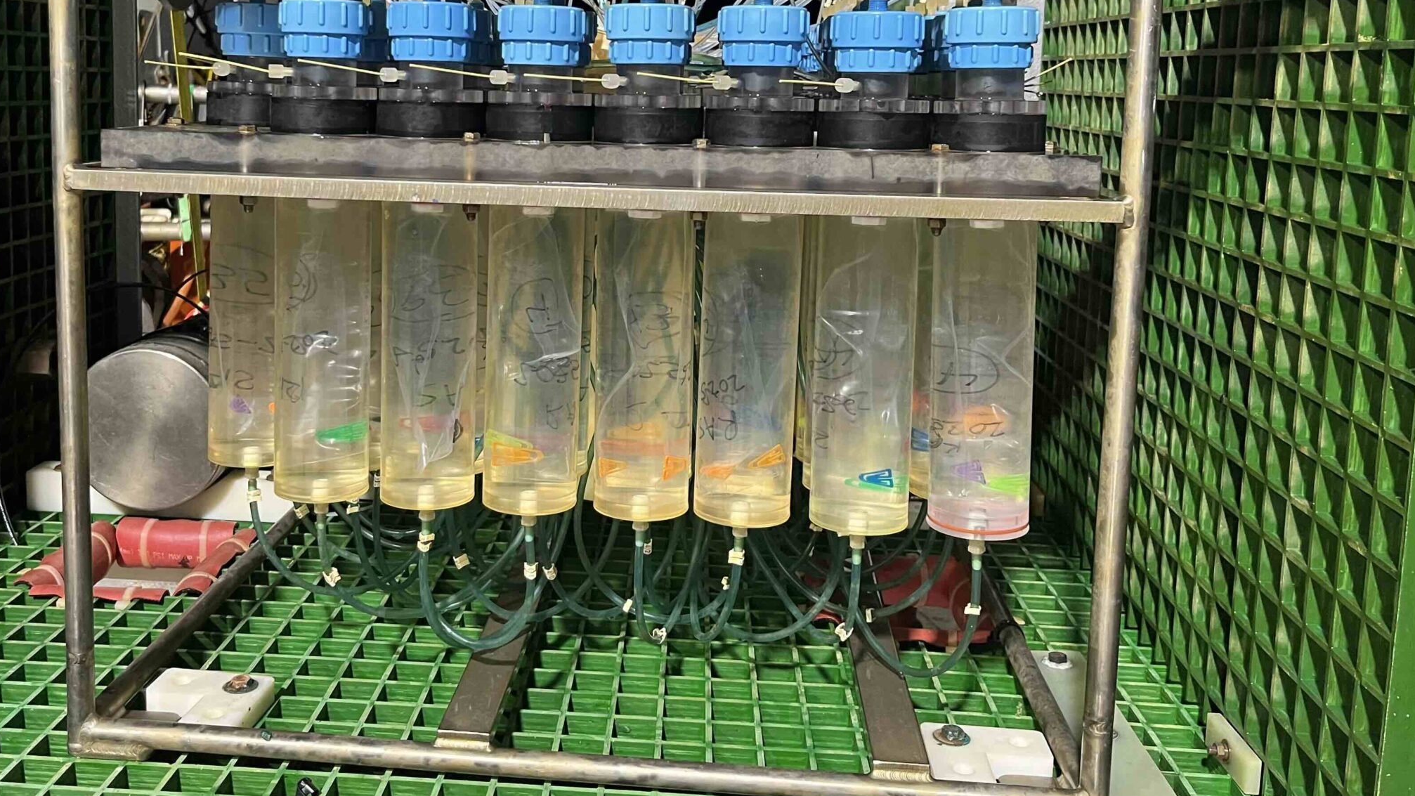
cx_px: 598
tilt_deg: -5.3
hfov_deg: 55.0
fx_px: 1351
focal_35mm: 36
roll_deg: +0.5
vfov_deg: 32.5
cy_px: 242
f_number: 1.6
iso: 250
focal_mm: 5.1
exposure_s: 1/60
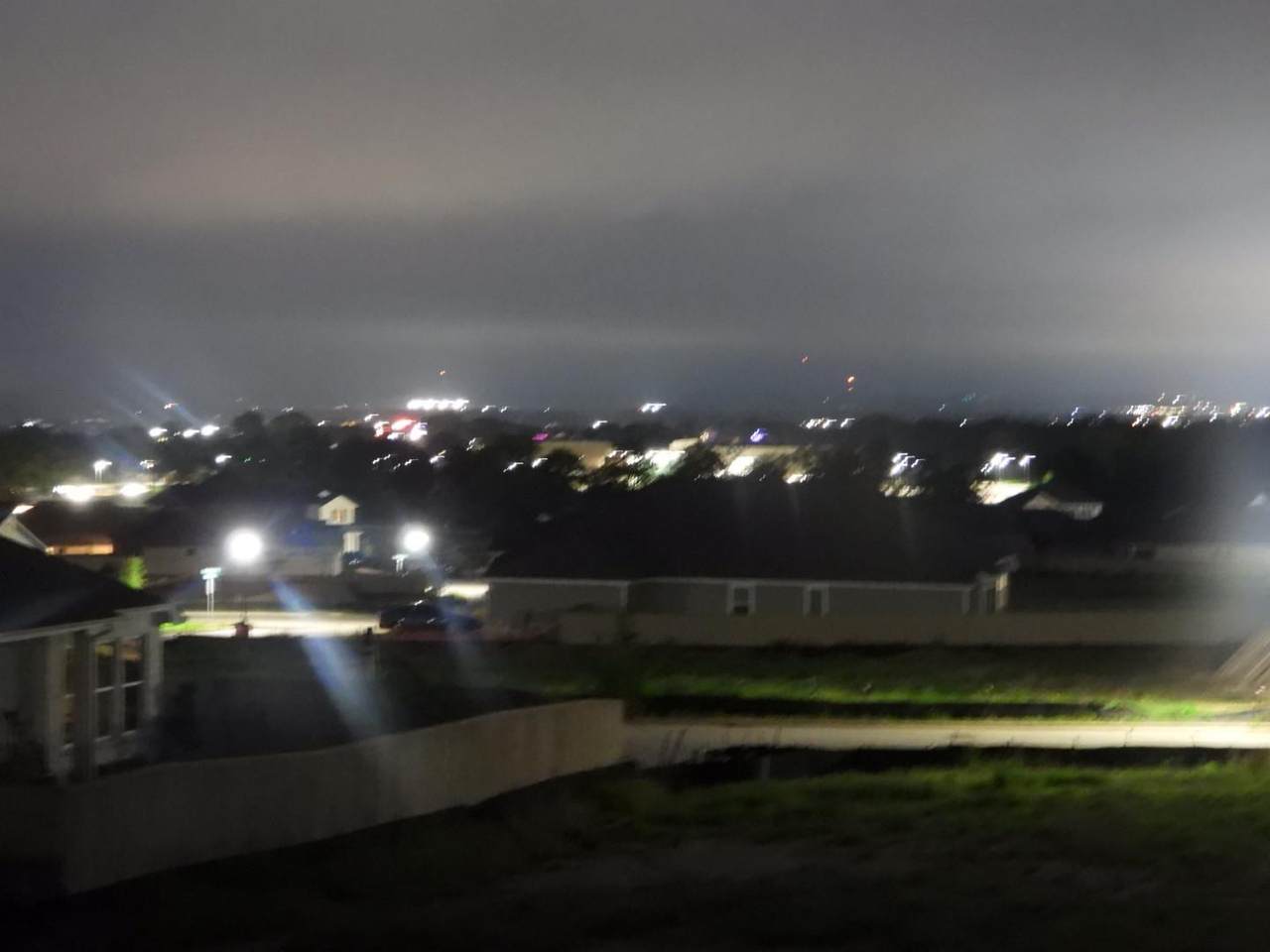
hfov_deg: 26.0
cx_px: 635
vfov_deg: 19.6
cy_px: 476
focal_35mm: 75
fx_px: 2752
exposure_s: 1
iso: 1600
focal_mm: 13.5
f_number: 3.5
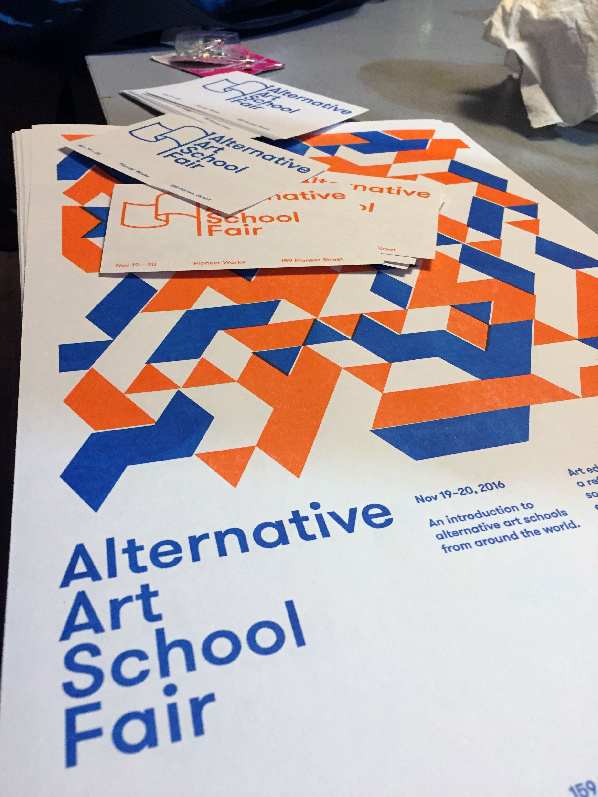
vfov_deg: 61.7
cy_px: 398
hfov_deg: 48.2
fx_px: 668
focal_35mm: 29
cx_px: 299
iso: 200
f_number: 2.2
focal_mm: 4.15
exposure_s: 1/30
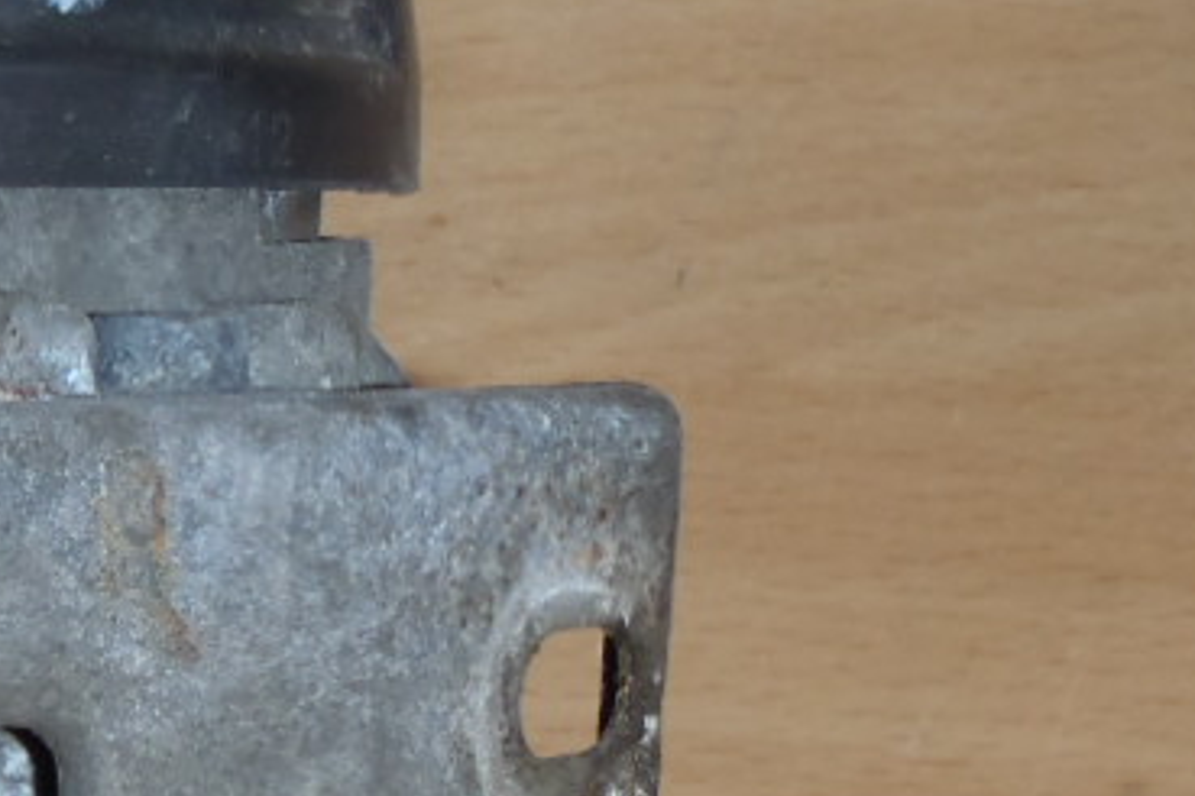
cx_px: -829
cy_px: 1016
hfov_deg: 13.7
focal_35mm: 137
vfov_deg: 9.8
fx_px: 4547
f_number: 4.6
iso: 100
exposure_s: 1/40
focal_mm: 6.83
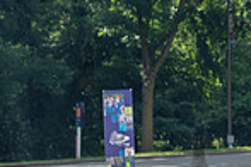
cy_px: 62
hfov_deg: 13.6
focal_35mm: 138
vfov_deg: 9.9
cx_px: 418
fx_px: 962
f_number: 4
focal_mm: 35
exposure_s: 1/1250
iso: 200
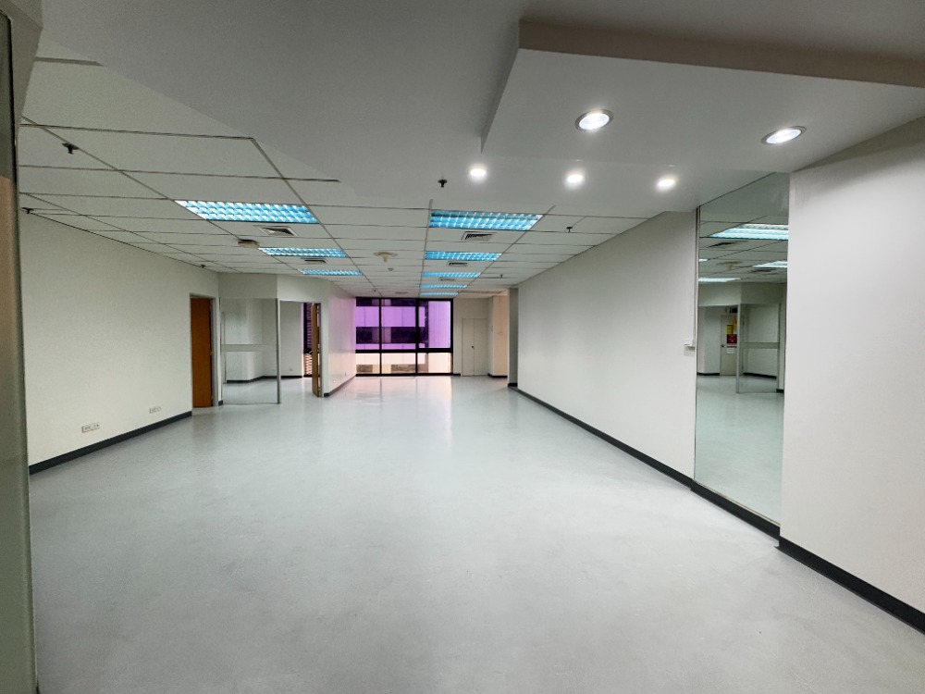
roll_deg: -0.4
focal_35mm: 14
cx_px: 462
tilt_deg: -1.5
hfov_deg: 102.1
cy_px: 347
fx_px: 374
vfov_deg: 85.7
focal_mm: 2.22
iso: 160
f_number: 2.2
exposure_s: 1/100
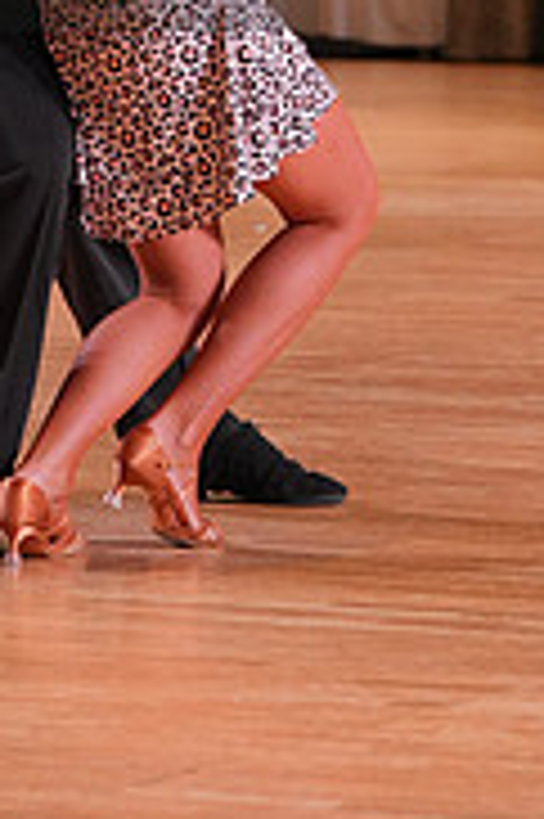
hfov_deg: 3.2
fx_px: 9696
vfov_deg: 4.8
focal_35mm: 427
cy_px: -117
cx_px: -299
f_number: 4.5
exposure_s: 1/400
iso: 2500
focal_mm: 134
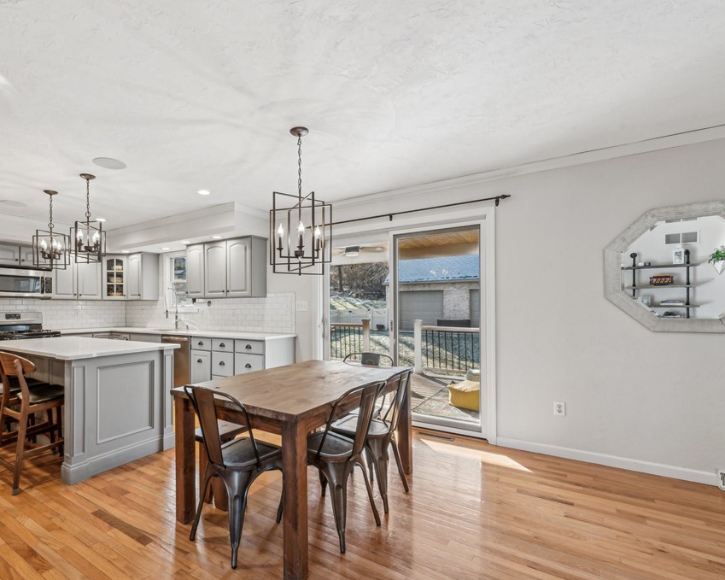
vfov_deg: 73.7
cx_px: 279
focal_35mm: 18
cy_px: 304
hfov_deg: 85.0
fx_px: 386
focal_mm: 15
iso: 100
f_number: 11
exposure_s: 1/20
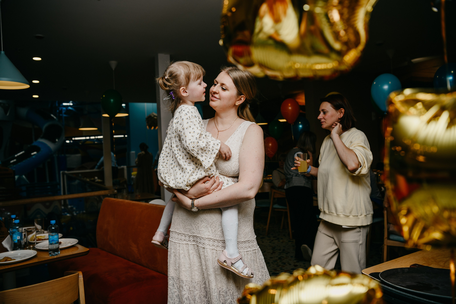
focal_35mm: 30
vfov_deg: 43.6
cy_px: 152
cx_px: 228
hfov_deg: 61.9
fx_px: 380
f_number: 3.5
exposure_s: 1/160
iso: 125
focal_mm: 30
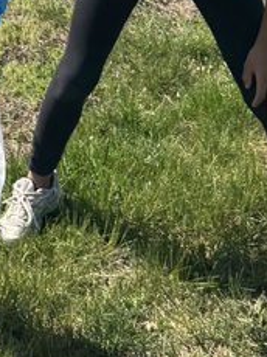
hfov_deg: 13.3
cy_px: -71
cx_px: -90
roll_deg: +1.6
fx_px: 1102
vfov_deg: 17.5
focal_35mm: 107
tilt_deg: -16.3
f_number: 1.78
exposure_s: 1/3247
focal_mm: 6.76
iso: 80
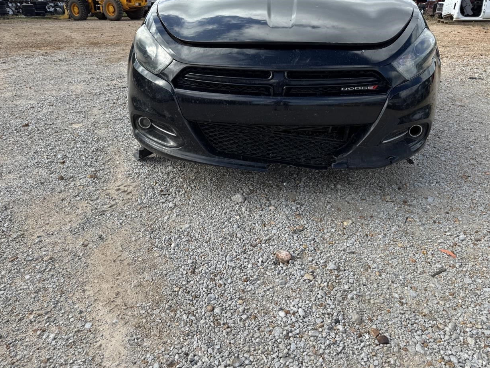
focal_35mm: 25
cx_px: 252
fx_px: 354
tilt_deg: -28.9
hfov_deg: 69.4
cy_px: 186
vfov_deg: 54.9
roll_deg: +3.6
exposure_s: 1/2252
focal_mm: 6.76
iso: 80
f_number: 1.78
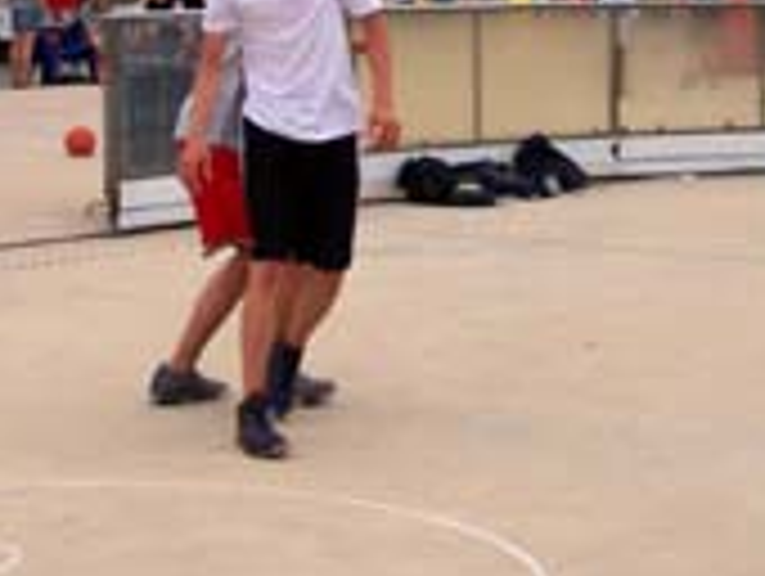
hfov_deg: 17.7
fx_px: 2457
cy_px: -50
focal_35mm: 111
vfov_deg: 13.1
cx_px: 464
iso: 80
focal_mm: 7
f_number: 5.6
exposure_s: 1/295
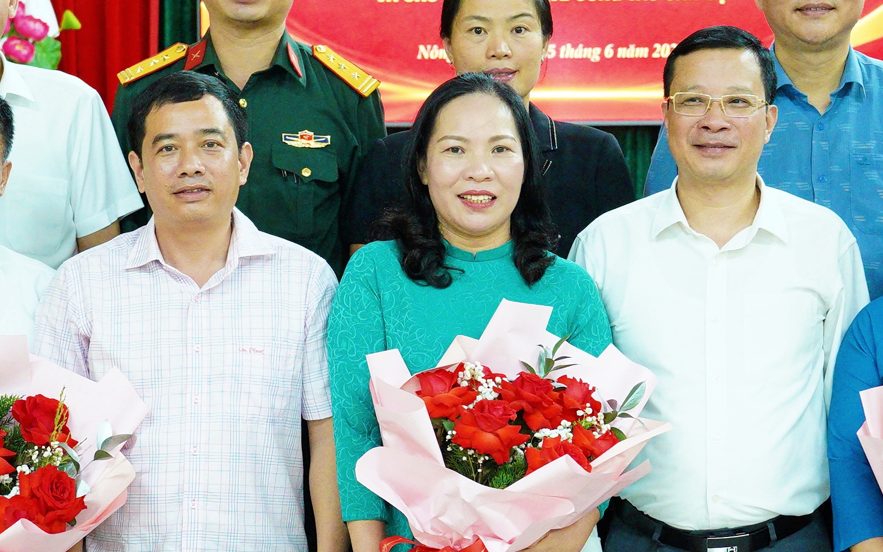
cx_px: 512
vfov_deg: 9.9
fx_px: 3200
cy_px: 257
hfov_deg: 15.7
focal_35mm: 133
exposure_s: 1/100
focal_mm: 37
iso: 3200
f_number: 3.5
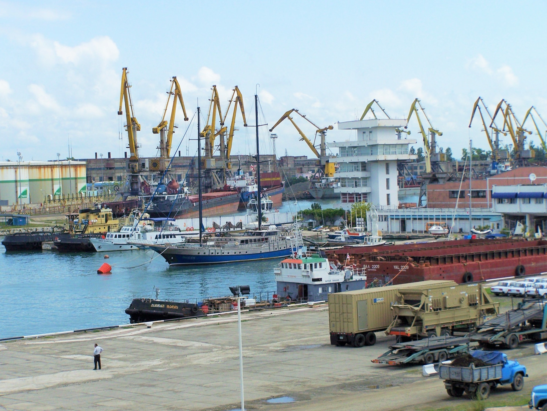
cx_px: 274
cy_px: 206
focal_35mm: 82
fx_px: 1296
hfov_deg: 23.8
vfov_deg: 18.0
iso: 80
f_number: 4.5
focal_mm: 13.7
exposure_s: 1/1000
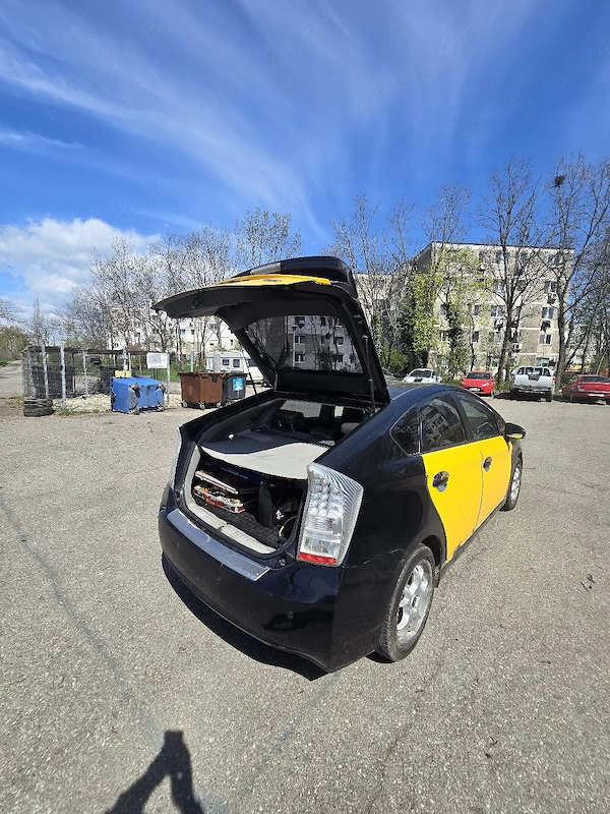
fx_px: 305
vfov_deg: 106.2
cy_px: 407
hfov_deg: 89.9
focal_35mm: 13
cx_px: 305
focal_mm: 2.2
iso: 50
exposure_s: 1/2000
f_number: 2.2
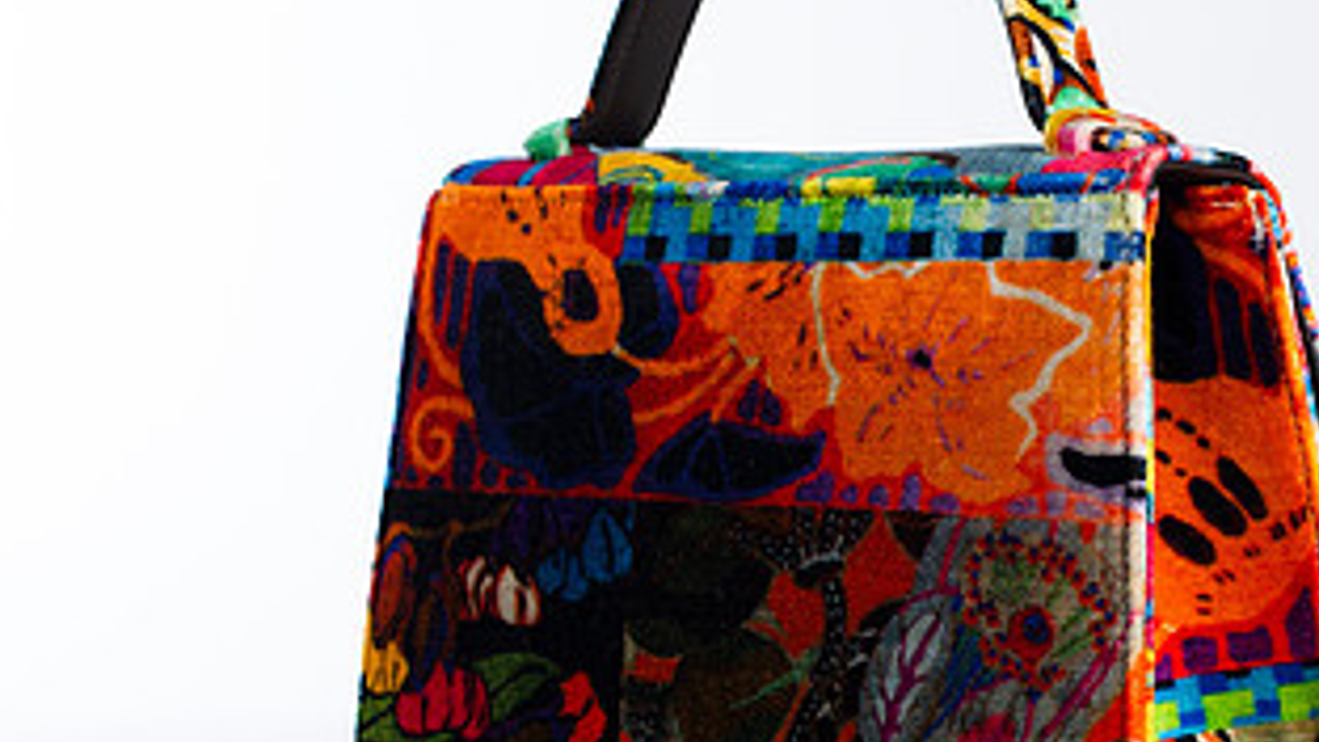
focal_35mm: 97
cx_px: 965
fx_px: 3392
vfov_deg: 12.5
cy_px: 424
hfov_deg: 21.8
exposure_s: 1/200
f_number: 7.1
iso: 200
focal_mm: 50
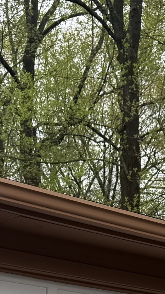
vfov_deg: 19.9
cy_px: 402
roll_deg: -1.6
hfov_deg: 12.4
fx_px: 754
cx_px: 145
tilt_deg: +1.8
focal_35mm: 97
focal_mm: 6.76
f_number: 1.78
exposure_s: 1/543
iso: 80
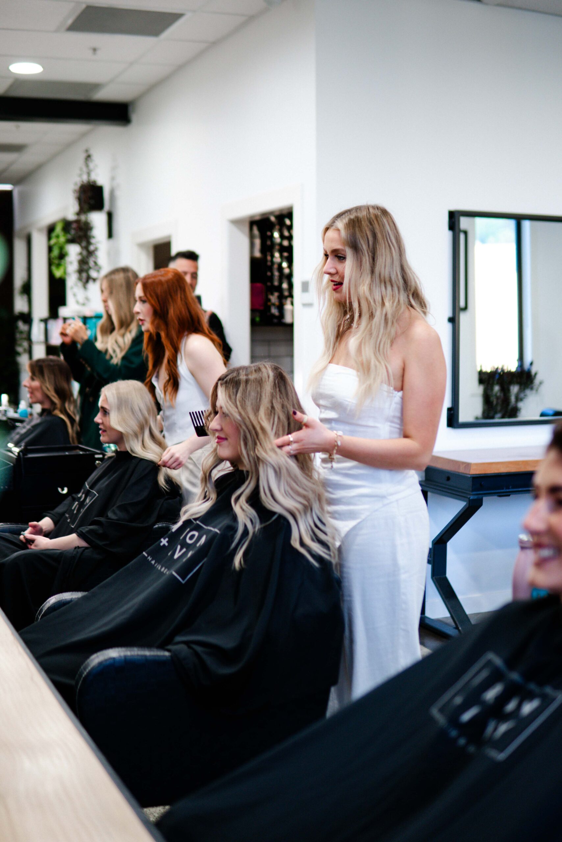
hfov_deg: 29.9
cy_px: 421
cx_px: 281
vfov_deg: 43.6
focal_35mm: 45
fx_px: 1053
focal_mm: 30
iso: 400
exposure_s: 1/400
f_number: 1.4
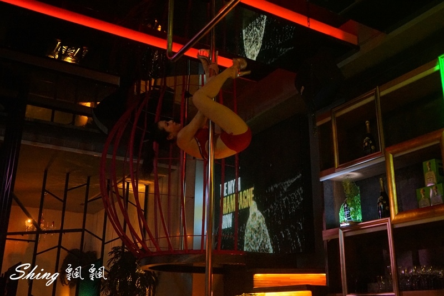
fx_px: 469
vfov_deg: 35.0
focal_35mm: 38
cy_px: 148
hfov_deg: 50.7
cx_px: 222
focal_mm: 38
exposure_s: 1/60
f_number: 4
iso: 4000
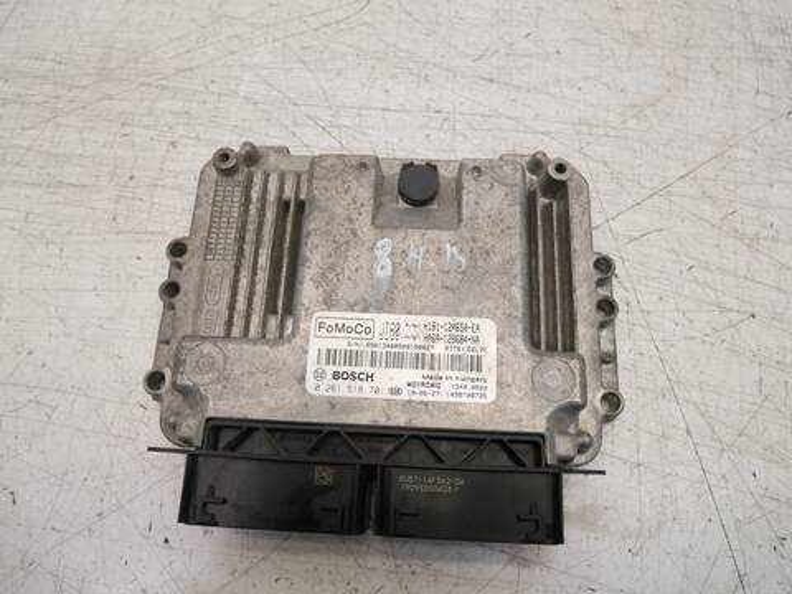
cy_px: 297
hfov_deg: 71.6
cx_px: 396
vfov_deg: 56.8
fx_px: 549
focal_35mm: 24
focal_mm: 12
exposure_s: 1/60
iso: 250
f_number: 3.5
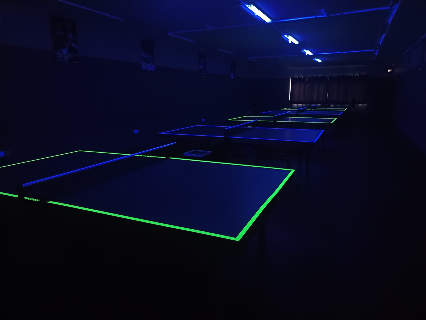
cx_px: 213
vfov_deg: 56.8
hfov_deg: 71.6
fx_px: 295
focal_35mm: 24
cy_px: 160
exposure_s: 1/16.7
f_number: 1.7
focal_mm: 5.31
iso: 4653
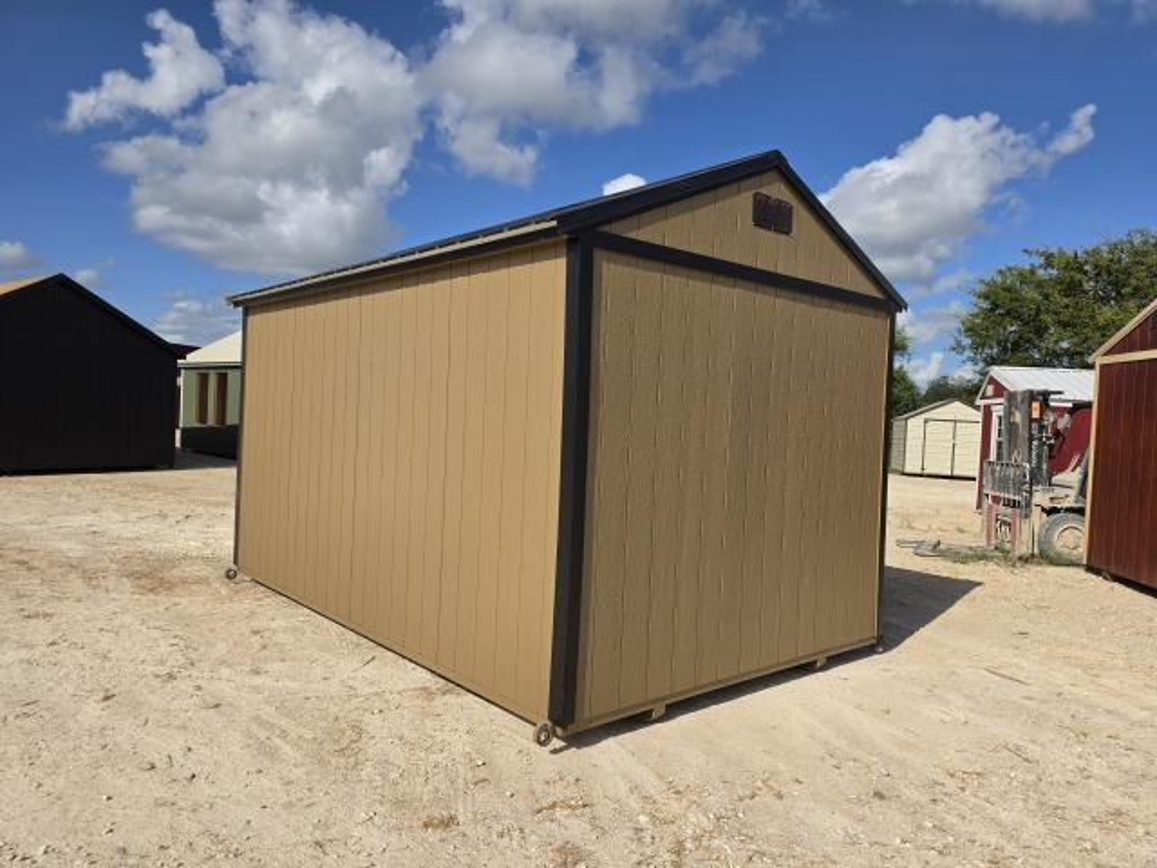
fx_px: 769
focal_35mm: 23
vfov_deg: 58.9
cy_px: 434
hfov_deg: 73.9
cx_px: 578
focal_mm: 6.5
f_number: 1.4
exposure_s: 1/7939
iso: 32
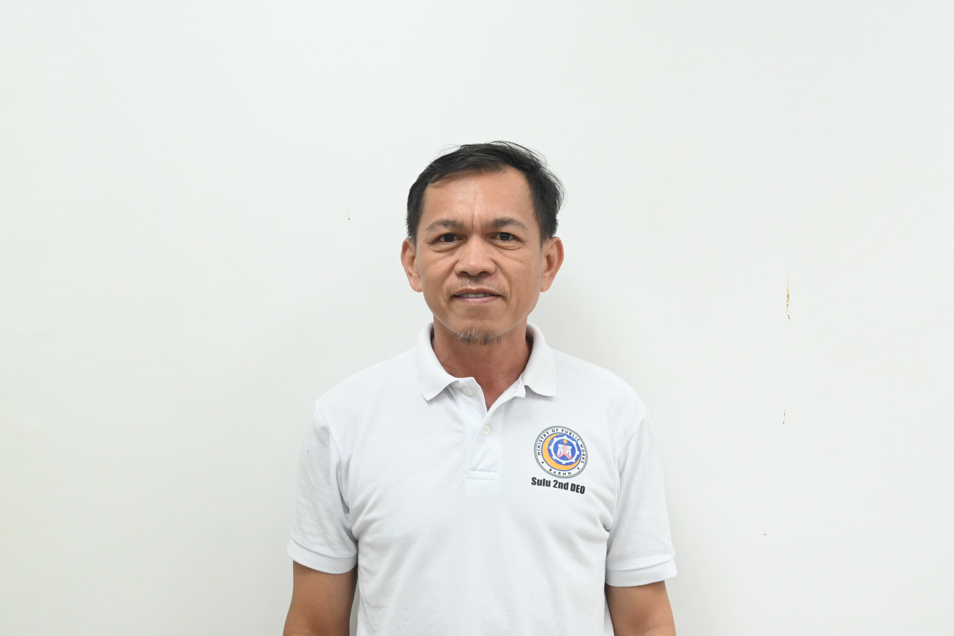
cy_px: 318
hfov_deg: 34.2
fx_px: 1550
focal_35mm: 58
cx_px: 477
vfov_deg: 23.2
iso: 3200
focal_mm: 39
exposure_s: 1/100
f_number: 5.6
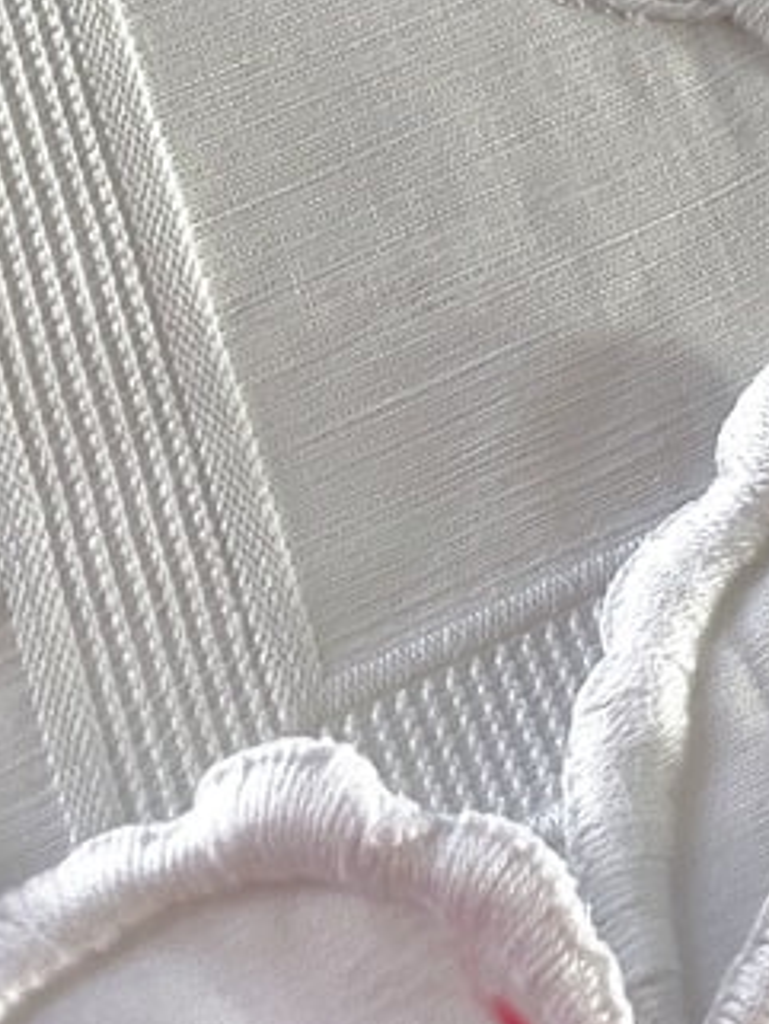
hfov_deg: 16.1
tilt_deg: -51.9
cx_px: 1193
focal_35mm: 83
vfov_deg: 21.7
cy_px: -230
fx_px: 2457
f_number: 1.6
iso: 125
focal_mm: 4.2
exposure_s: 1/87
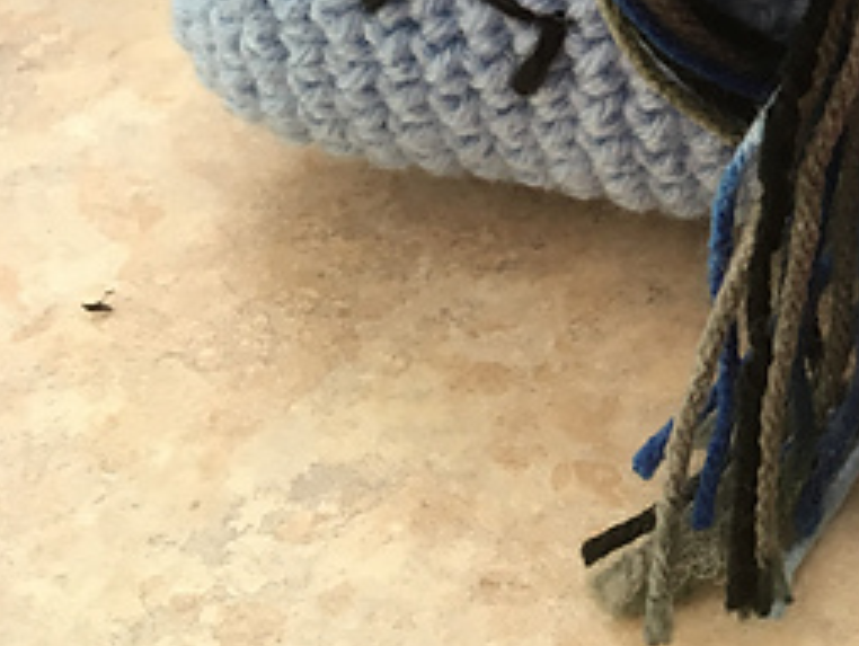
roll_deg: -3.5
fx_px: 1813
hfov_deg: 23.9
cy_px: -10
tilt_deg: -38.2
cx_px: 1072
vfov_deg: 19.6
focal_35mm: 73
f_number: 2.2
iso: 64
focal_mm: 4.15
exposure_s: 1/30
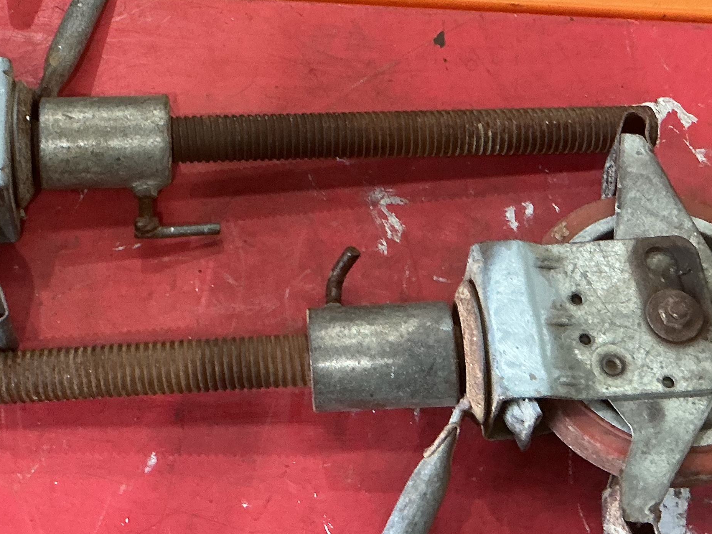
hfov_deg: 30.5
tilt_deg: -58.9
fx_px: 1296
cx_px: 229
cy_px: 81
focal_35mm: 63
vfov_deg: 22.8
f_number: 1.8
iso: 125
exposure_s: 1/60
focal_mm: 3
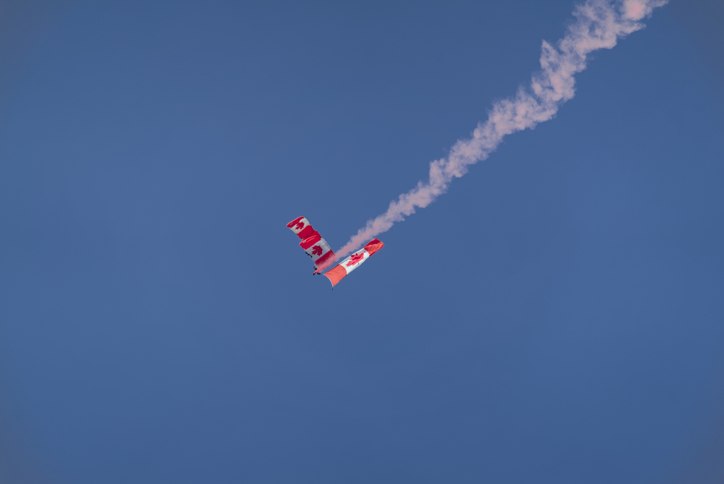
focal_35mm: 200
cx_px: 362
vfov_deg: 6.9
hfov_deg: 10.3
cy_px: 242
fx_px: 4026
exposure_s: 1/1000
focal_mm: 72
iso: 100
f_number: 4.5
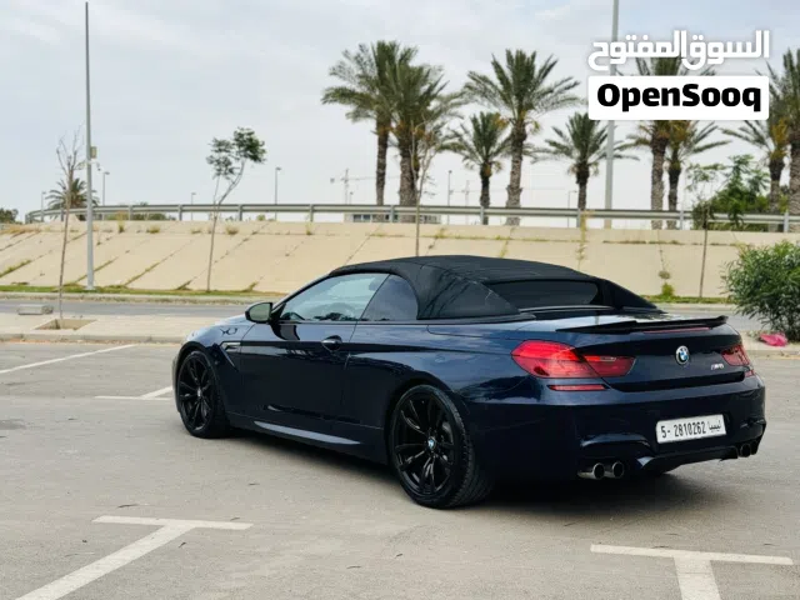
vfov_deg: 30.3
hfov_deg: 39.7
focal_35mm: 48
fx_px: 1109
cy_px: 300
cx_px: 400
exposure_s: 1/1366
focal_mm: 6.76
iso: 64
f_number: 1.78
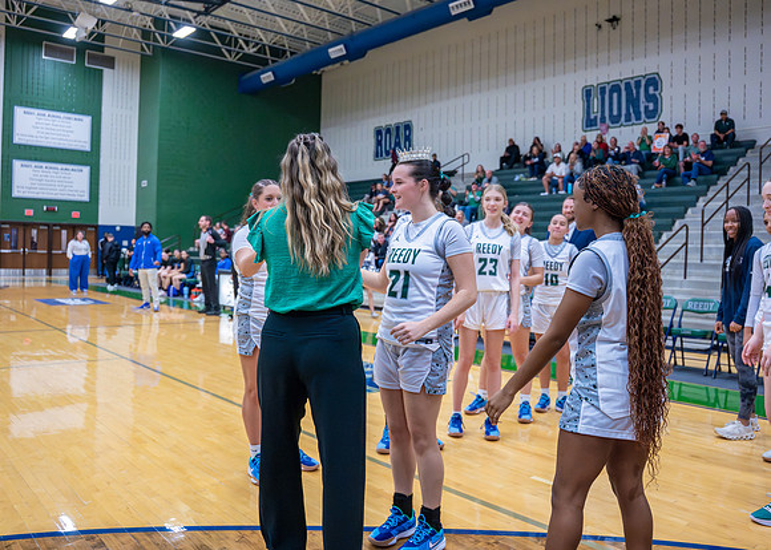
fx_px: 625
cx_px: 377
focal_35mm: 29
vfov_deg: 47.5
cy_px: 259
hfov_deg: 63.3
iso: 4000
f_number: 2.8
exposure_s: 1/1000
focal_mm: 24
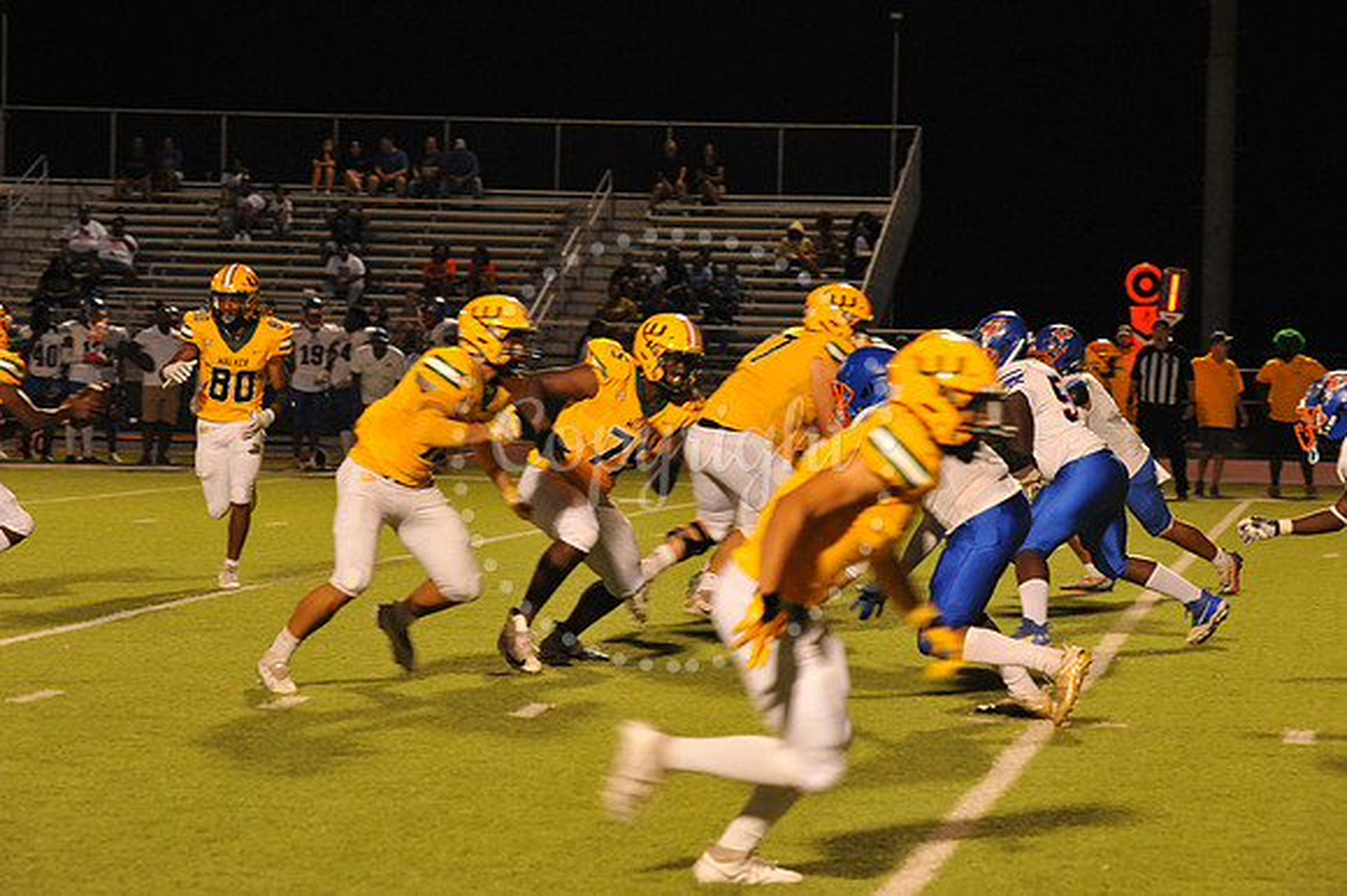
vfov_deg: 10.1
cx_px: 674
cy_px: 448
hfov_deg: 15.2
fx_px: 5048
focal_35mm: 135
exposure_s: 1/160
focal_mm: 135
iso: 3200
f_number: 7.1
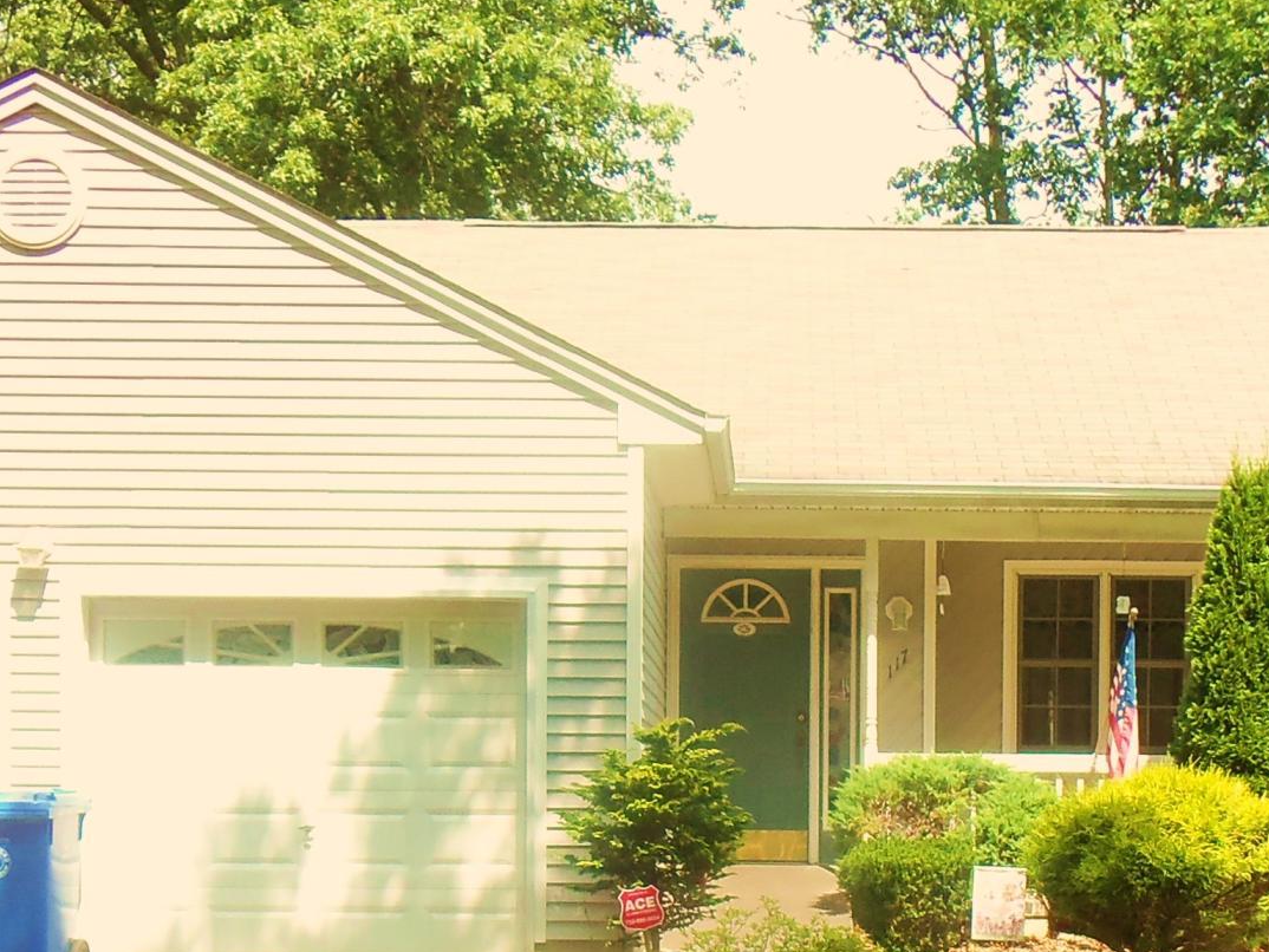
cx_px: 750
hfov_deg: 24.1
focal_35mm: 81
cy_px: 887
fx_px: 2970
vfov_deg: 17.9
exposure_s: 1/250
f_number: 3.4
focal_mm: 5.2
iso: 80
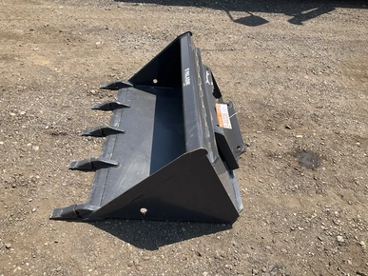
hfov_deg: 60.0
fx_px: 319
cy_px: 136
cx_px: 182
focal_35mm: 30
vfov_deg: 46.8
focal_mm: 3
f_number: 1.8
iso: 25
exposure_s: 1/1221
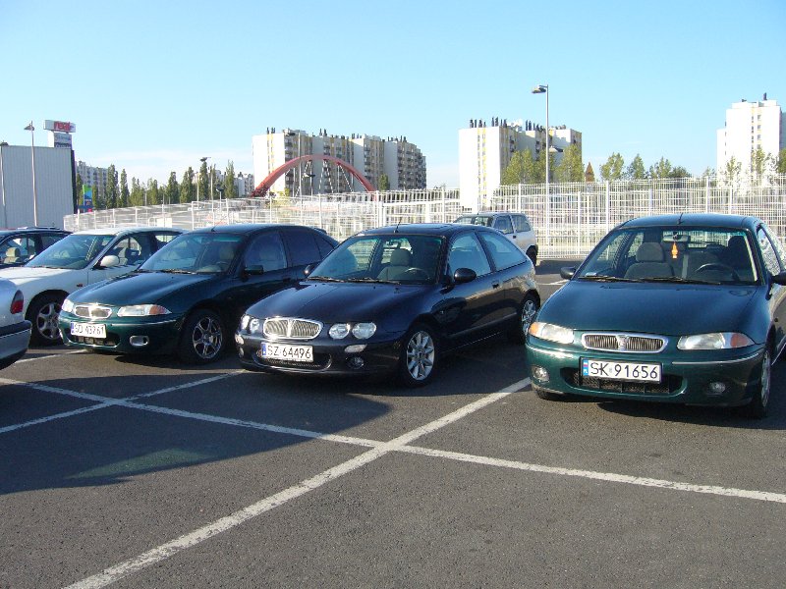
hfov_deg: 52.6
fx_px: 795
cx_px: 393
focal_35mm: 35
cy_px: 294
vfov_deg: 40.7
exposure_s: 1/160
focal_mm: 5.8
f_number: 5.6
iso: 80
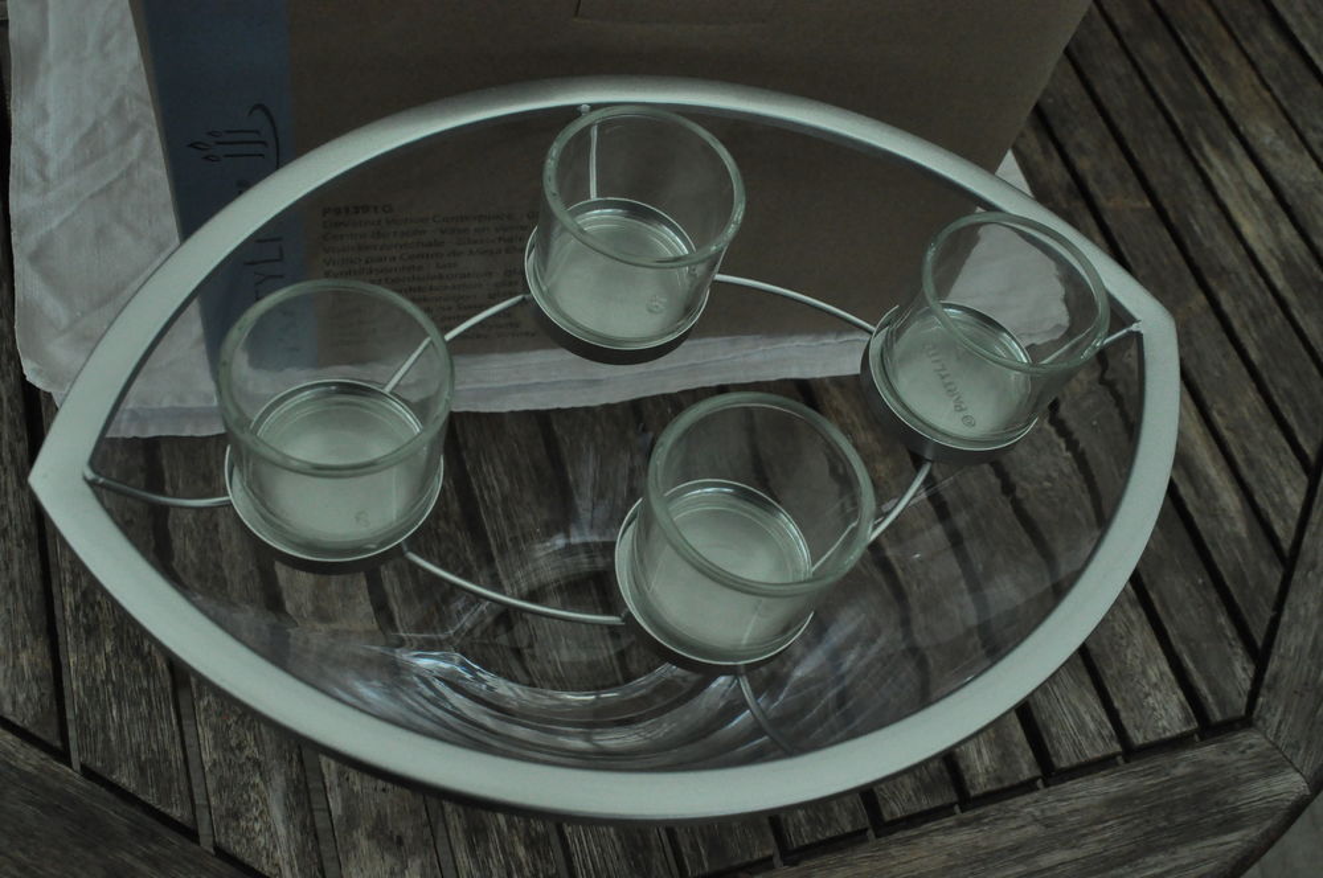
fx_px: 1376
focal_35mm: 38
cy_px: 439
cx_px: 662
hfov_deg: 51.3
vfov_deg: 35.4
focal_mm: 25
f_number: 16
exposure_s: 1/1000
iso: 3200
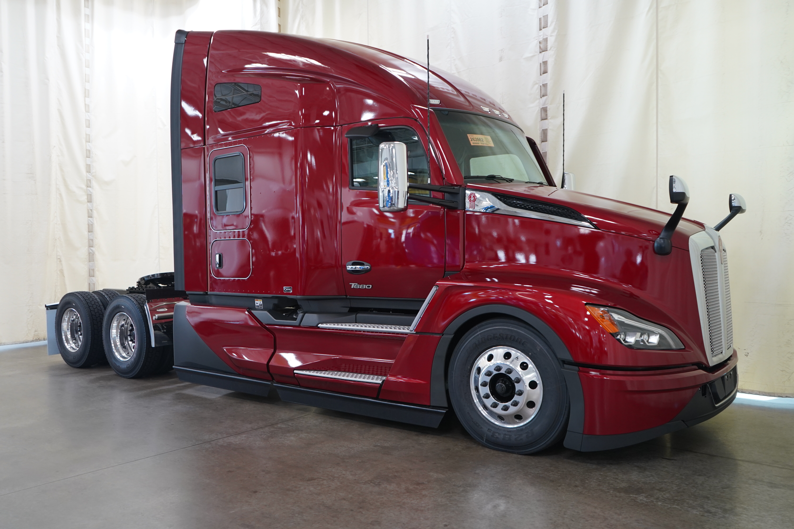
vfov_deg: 46.4
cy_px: 264
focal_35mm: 28
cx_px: 397
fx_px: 618
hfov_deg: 65.5
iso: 1600
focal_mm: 28
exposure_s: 1/160
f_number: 4
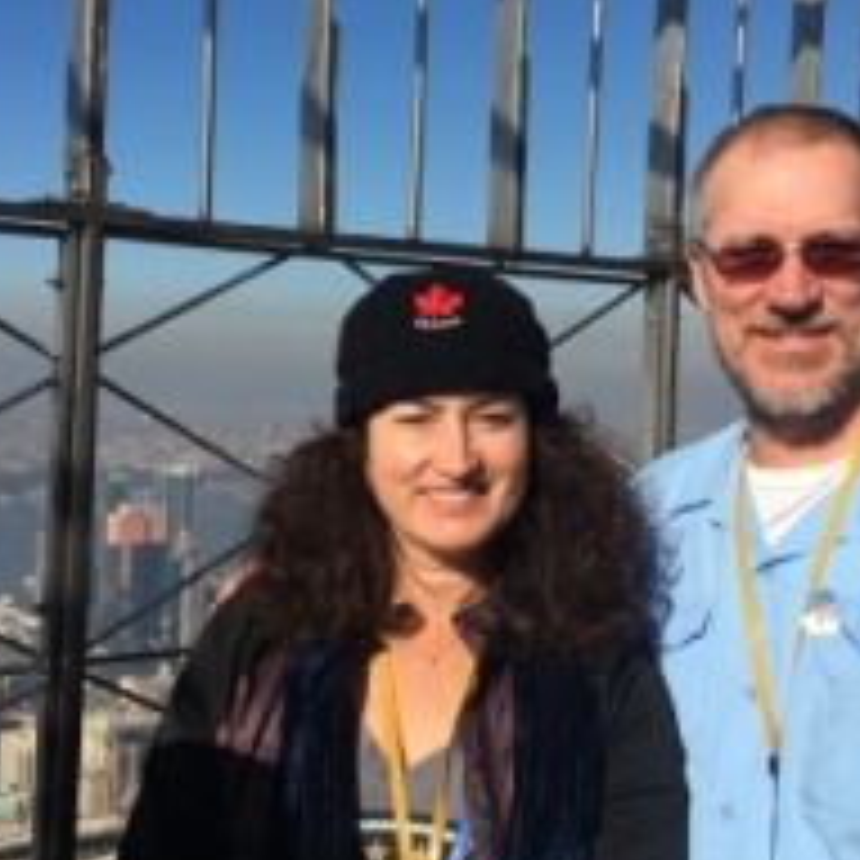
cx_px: 464
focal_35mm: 49
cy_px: 356
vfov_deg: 34.6
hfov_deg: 34.7
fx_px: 1377
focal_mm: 4.15
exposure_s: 1/2331
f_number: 2.2
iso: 25
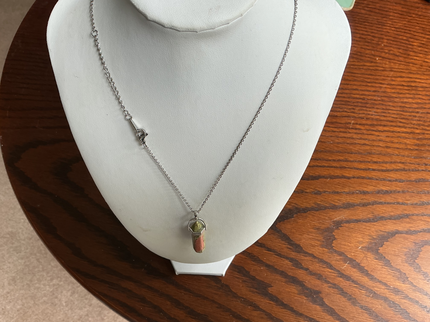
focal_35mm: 29
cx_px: 215
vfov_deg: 48.2
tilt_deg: -60.4
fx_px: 360
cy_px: 161
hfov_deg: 61.7
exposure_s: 1/100
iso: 25
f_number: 1.8
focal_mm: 3
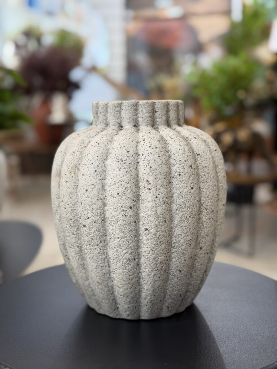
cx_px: 138
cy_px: 184
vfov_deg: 39.7
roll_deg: -0.1
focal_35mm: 48
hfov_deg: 30.3
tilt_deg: -9.7
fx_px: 512
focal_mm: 6.76
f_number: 1.78
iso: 100
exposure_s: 1/60
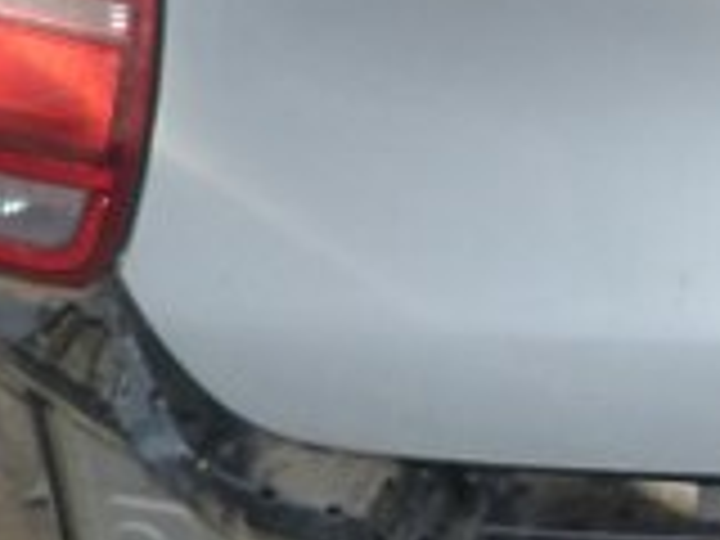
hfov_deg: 14.0
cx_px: 1292
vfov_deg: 11.8
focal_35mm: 125
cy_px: 27
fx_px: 2600
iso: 125
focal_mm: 4.5
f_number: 3.2
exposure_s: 1/125
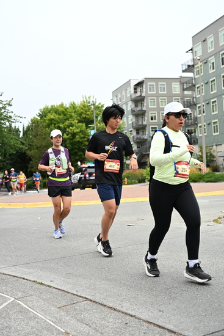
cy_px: 168
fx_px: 429
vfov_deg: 42.7
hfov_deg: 29.3
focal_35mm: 46
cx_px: 112
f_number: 4
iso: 1600
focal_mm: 46
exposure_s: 1/800
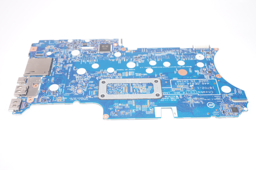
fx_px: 288
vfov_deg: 33.0
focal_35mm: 40
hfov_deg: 48.0
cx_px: 128
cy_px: 85
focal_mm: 27
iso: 200
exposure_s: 1/160
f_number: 5.6
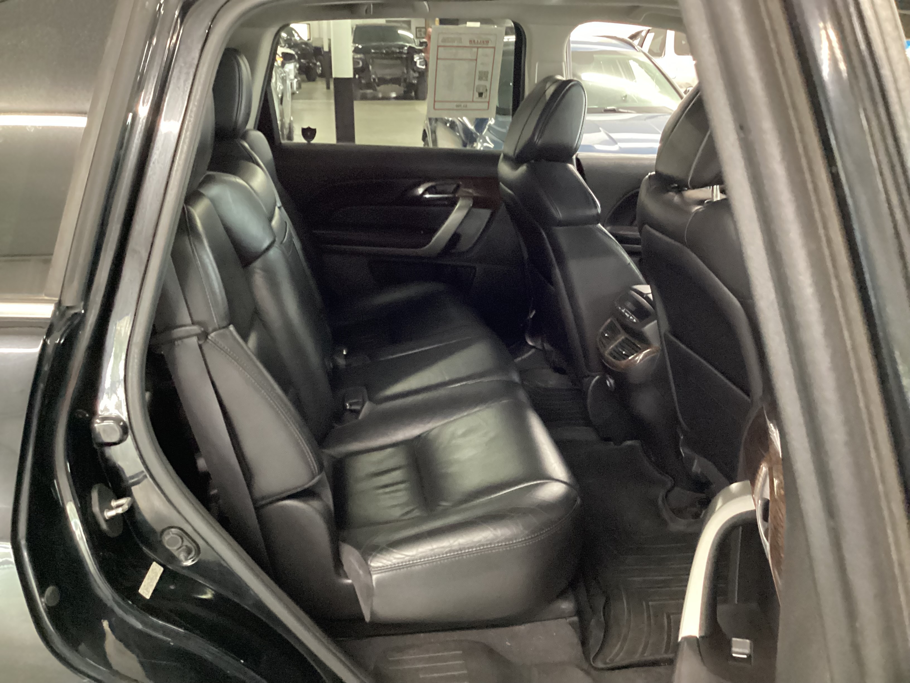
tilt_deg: -22.0
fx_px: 815
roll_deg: -0.4
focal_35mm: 31
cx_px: 455
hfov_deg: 58.4
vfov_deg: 45.4
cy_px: 342
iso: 640
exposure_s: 1/20
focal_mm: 3.3
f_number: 2.4
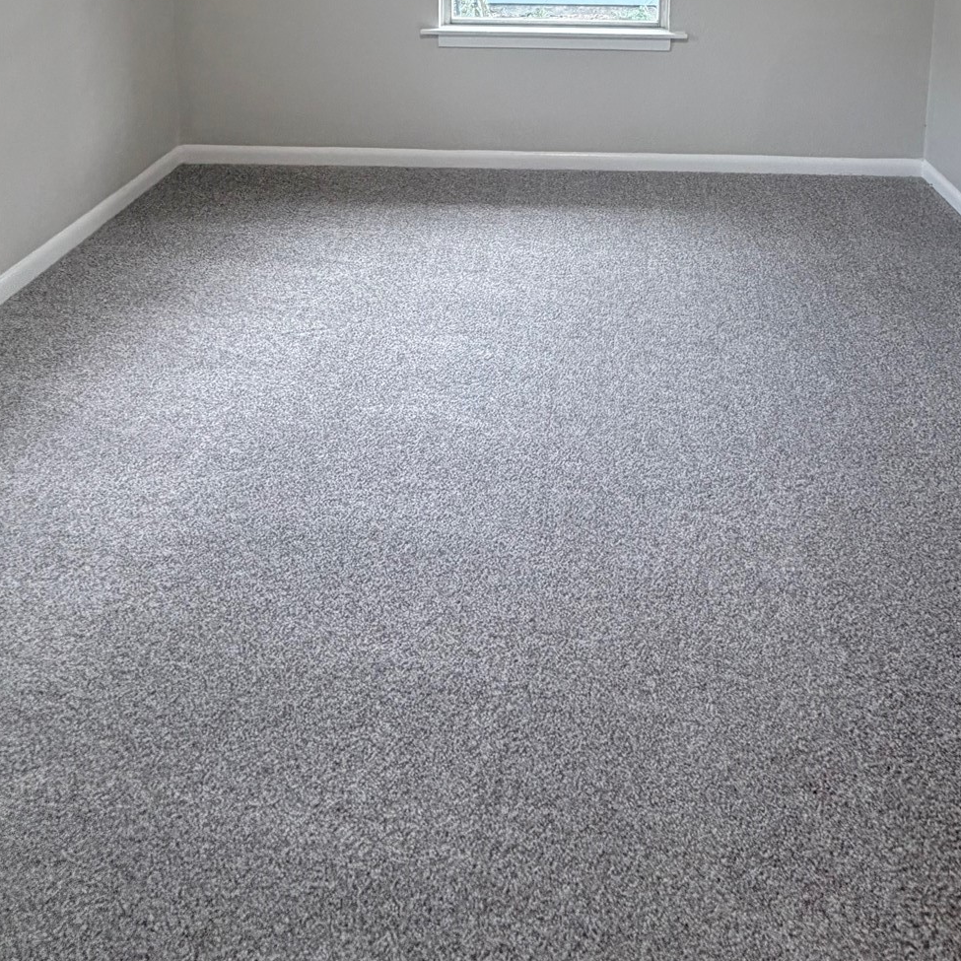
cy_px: -31
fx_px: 817
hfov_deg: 60.3
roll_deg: -1.4
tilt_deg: -7.3
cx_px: 588
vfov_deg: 48.4
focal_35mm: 26
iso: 250
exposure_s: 1/121
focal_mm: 2.22
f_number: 2.2
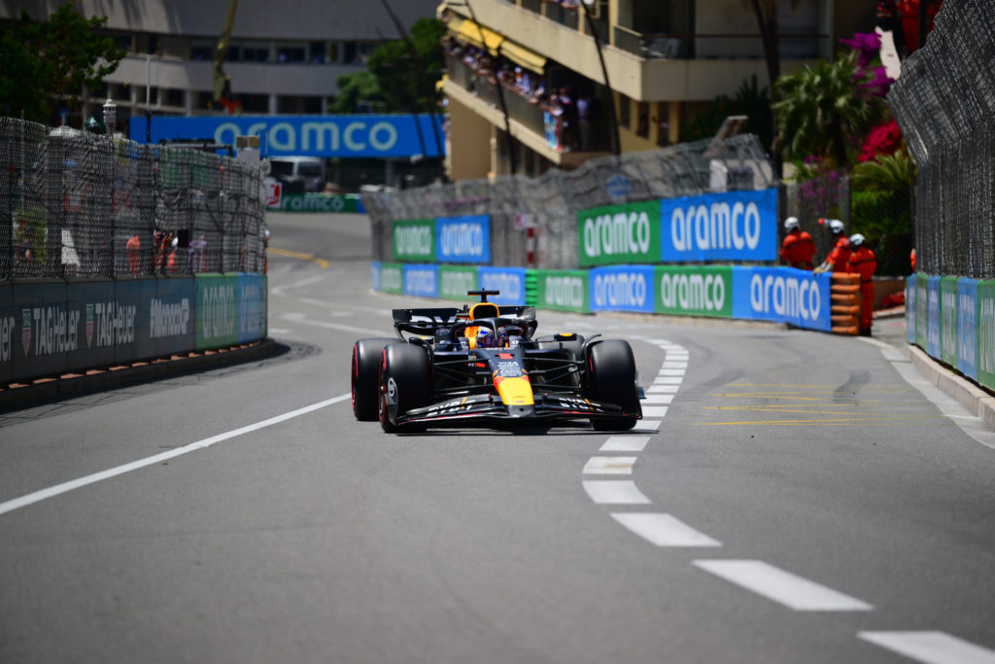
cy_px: 332
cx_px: 498
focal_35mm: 200
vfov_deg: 6.9
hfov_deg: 10.3
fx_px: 5528
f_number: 2.8
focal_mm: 200
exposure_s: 1/1600
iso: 64
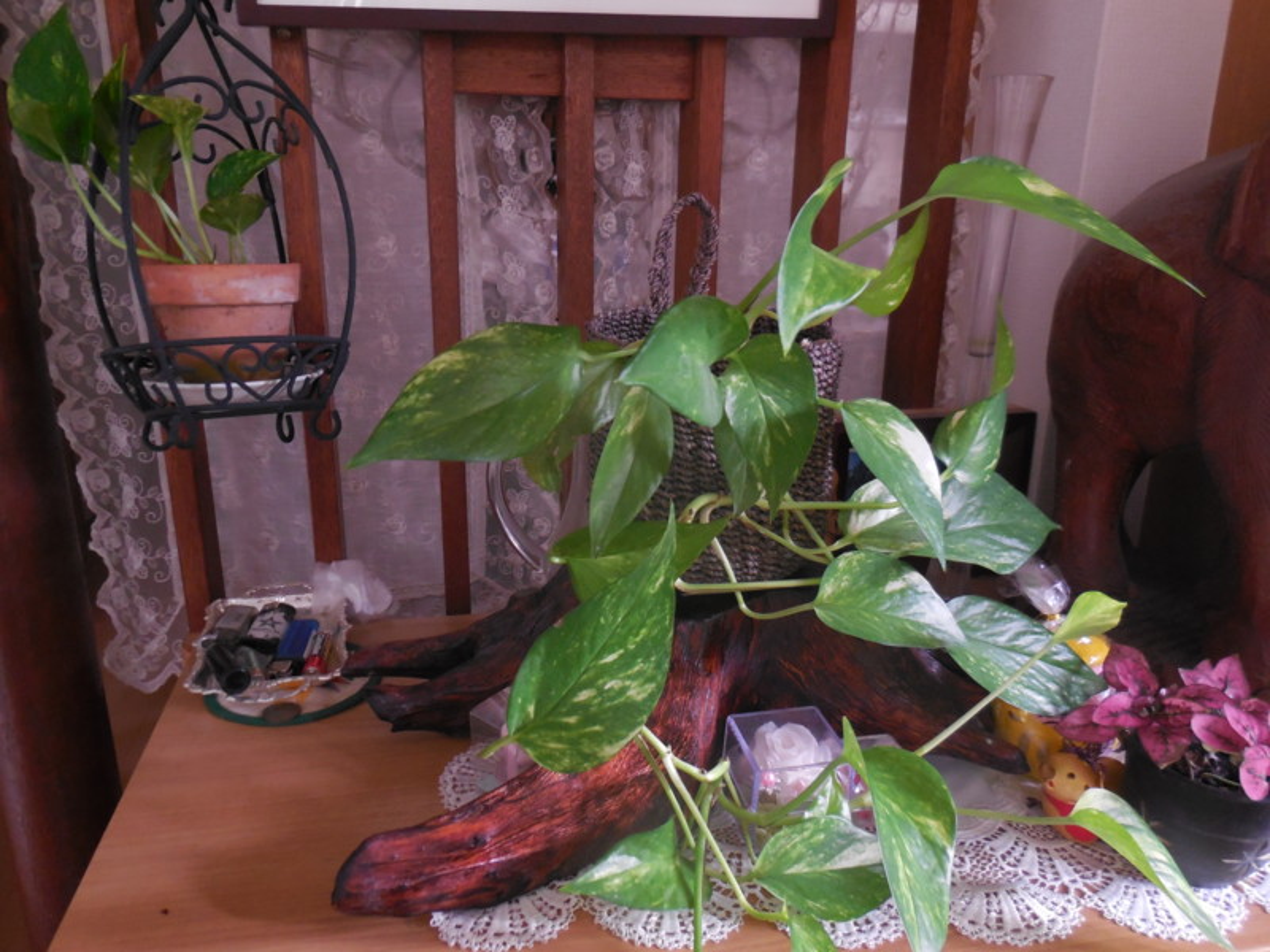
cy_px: 476
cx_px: 635
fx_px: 917
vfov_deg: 54.9
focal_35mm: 25
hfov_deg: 69.4
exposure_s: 1/10
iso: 400
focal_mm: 4.5
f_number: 3.1
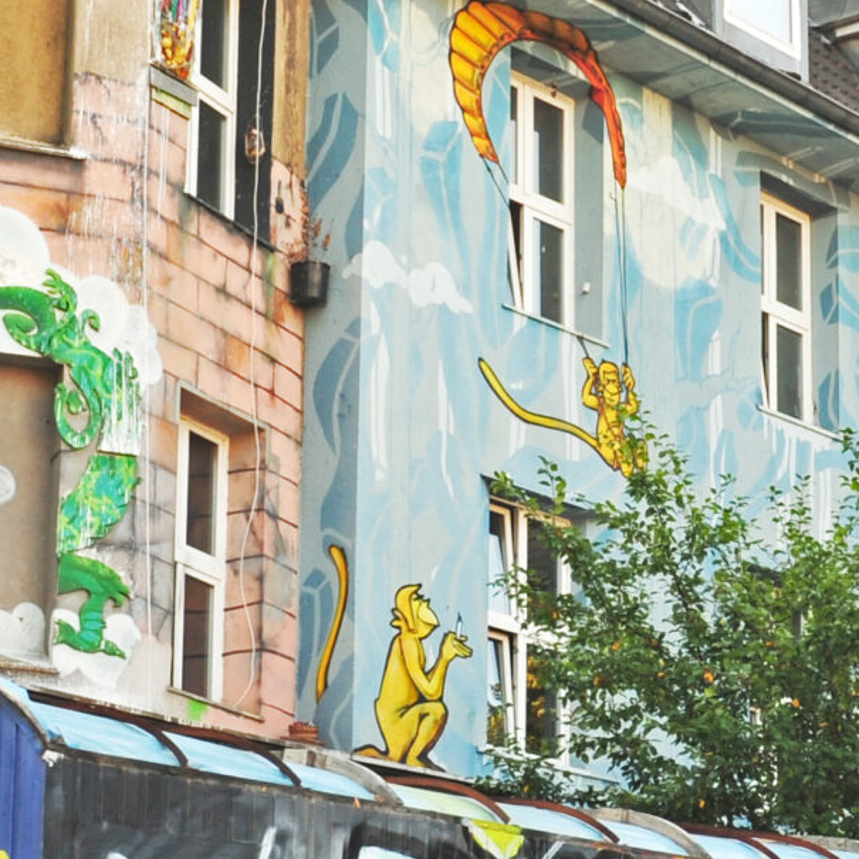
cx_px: 870
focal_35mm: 115
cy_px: 668
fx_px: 3229
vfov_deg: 15.1
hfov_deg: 14.9
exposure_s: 1/200
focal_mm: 32
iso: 320
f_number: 7.1
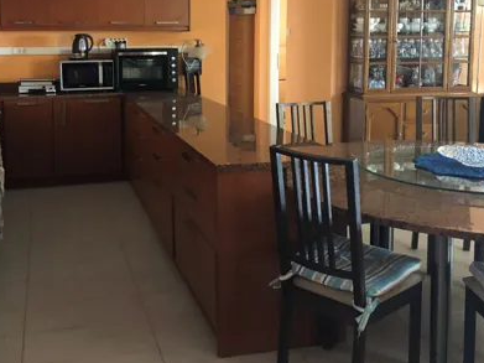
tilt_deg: -5.3
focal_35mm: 43
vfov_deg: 33.0
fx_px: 601
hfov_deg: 43.5
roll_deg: +1.6
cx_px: 177
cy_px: 94
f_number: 1.8
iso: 80
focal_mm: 4
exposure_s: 1/7
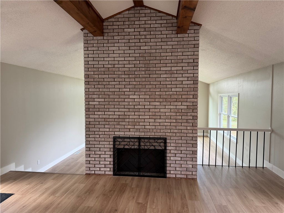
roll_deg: +0.0
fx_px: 197
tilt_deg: -3.5
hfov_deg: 71.6
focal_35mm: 24
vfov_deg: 56.8
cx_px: 142
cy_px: 106
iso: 160
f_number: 1.78
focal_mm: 6.76
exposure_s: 1/121
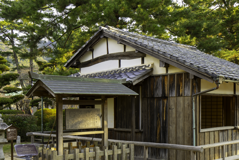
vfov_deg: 28.5
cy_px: 105
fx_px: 312
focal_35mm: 47
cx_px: 127
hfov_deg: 41.9
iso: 100
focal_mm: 32
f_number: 4.5
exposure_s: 1/80
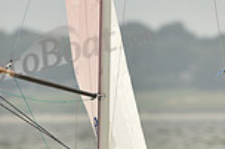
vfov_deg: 0.9
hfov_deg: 1.4
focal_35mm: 1529
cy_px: 249
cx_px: 232
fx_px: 9546
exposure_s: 1/1250
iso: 320
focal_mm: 400
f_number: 7.1
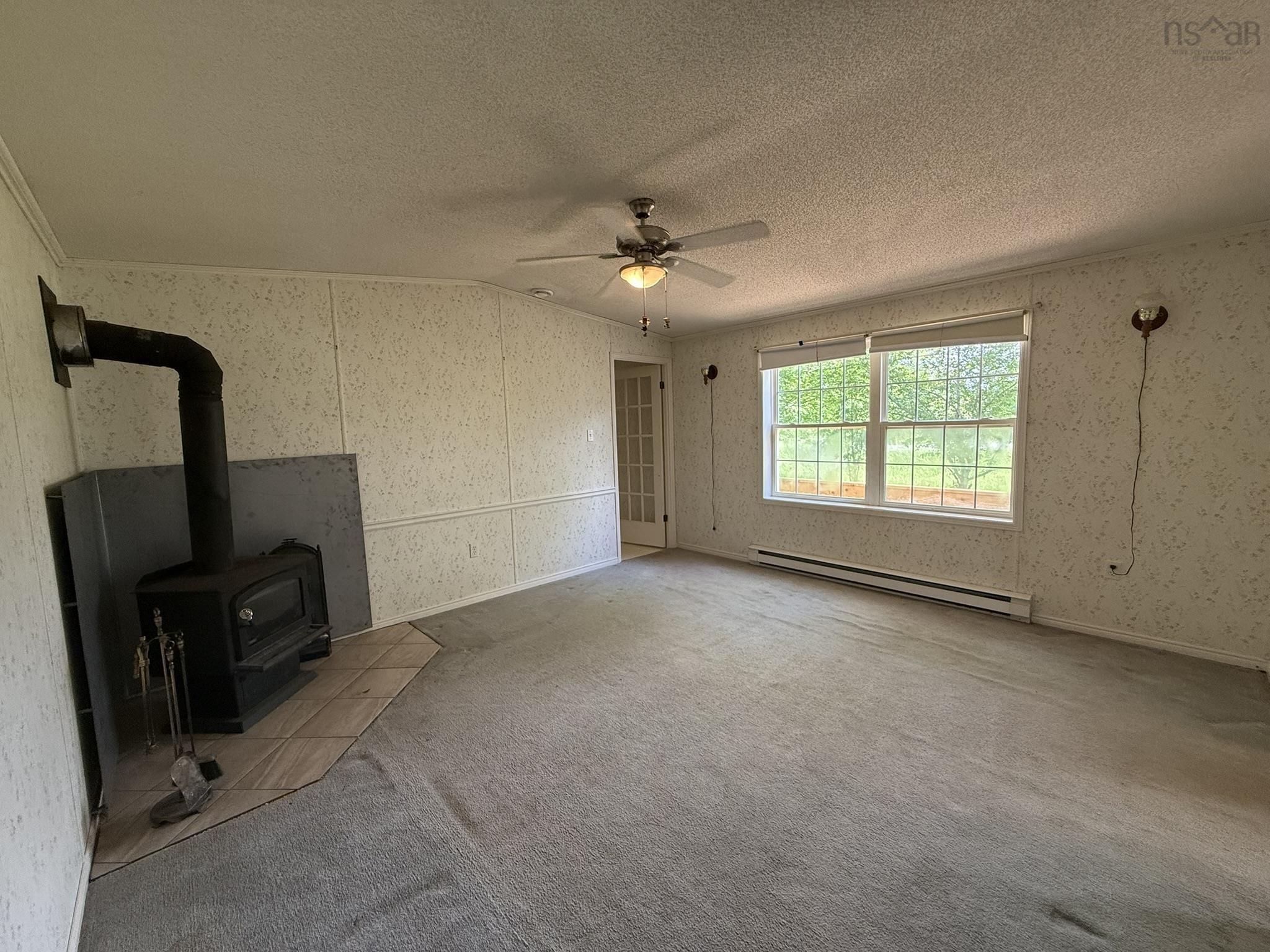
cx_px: 635
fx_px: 514
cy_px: 476
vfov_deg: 85.7
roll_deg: +1.3
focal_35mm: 14
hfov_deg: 102.1
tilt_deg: -5.5
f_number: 2.2
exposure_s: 1/99
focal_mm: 2.22
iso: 160
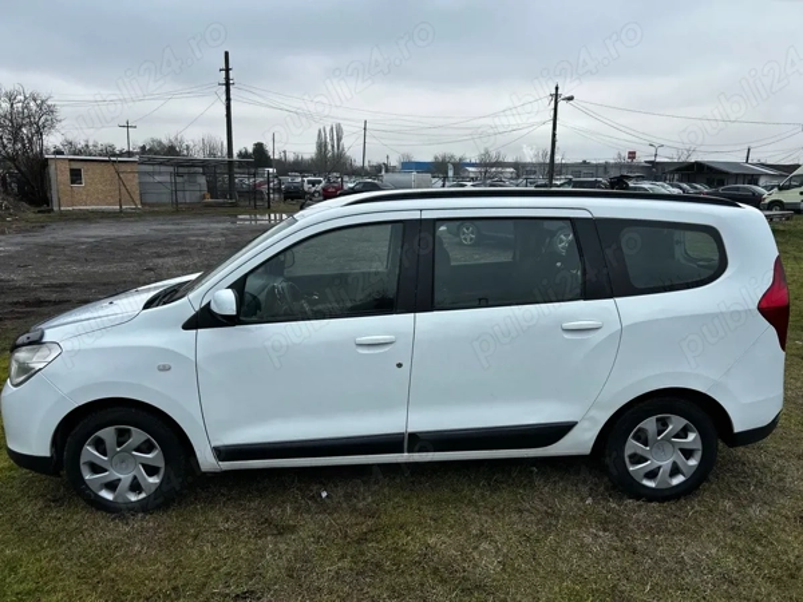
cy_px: 301
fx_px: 603
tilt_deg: -11.1
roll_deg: +0.3
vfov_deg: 53.1
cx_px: 402
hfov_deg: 67.3
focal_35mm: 26
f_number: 1.5
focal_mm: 5.7
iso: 50
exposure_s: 1/1412
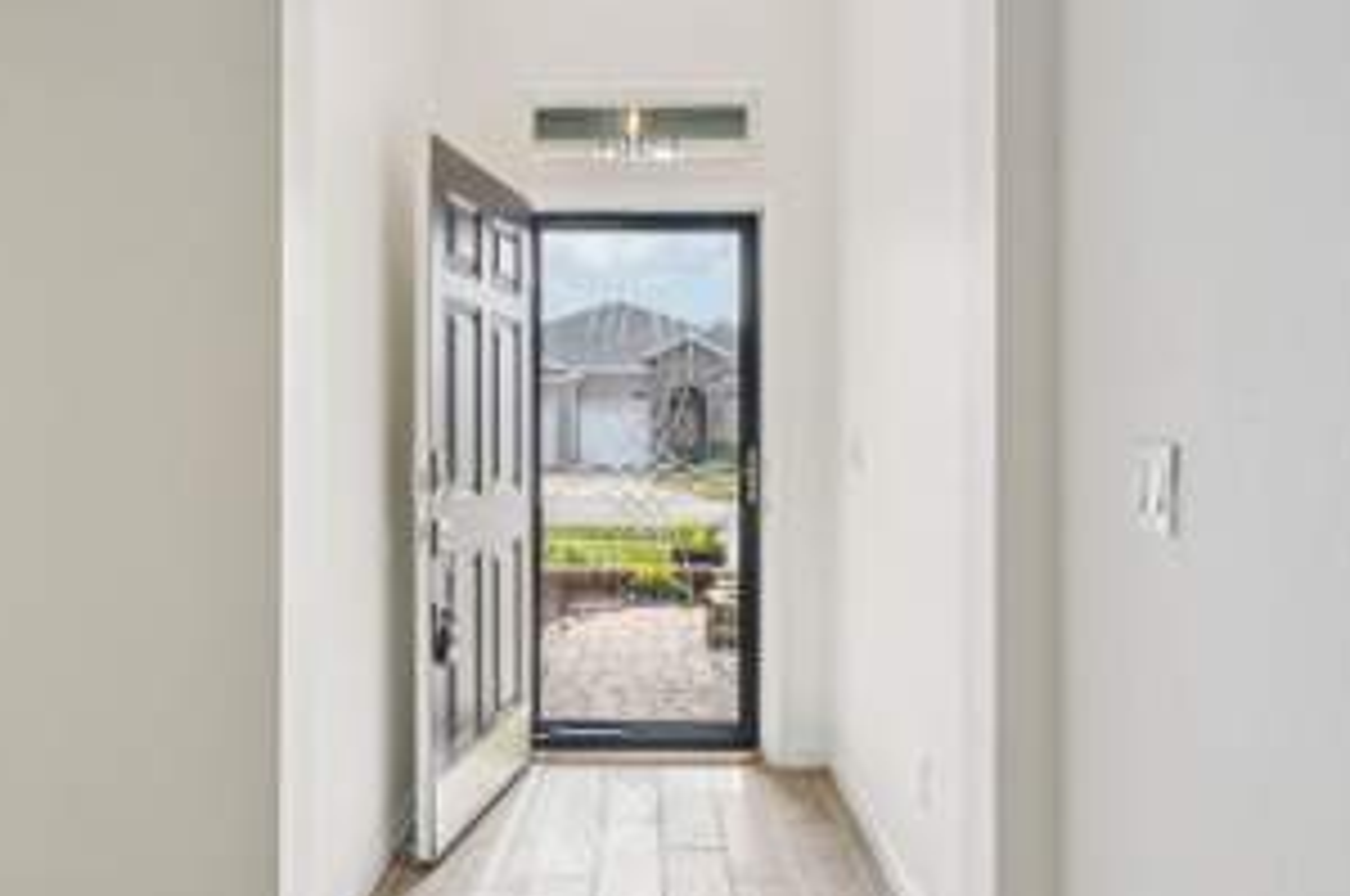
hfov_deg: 73.7
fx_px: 899
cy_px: 421
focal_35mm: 24
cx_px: 621
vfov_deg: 52.9
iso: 400
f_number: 8
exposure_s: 1/160
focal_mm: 10
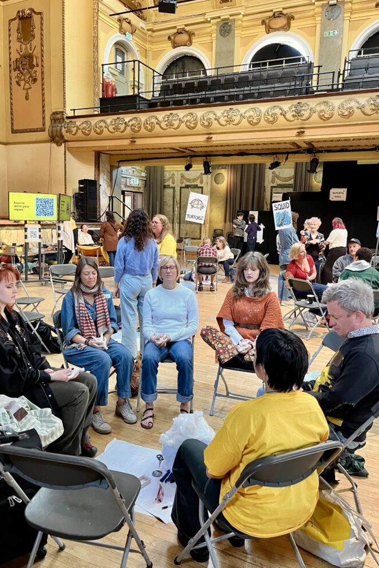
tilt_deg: -8.1
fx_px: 442
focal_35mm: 28
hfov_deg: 46.4
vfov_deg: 65.5
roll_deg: -2.0
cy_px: 276
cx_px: 183
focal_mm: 5.1
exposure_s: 1/60
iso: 250
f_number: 1.6
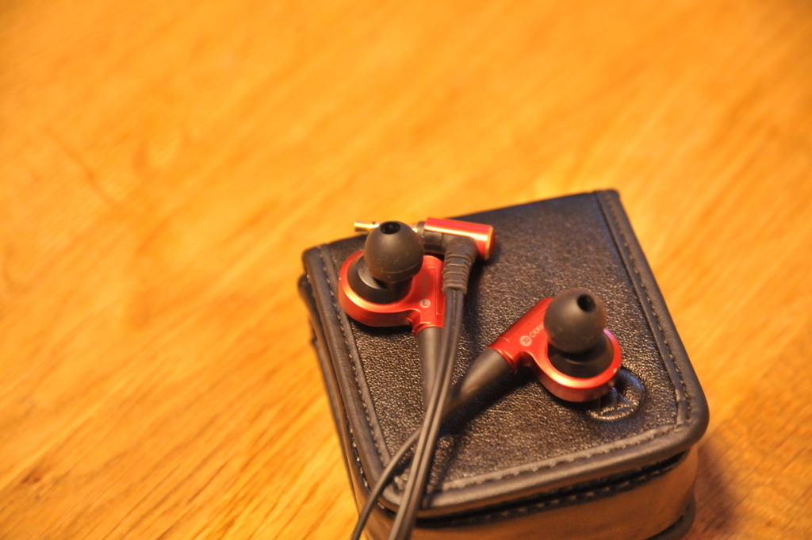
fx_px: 2704
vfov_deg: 11.4
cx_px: 406
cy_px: 270
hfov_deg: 17.1
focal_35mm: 120
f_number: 5.6
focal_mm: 120
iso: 3200
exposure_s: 1/30
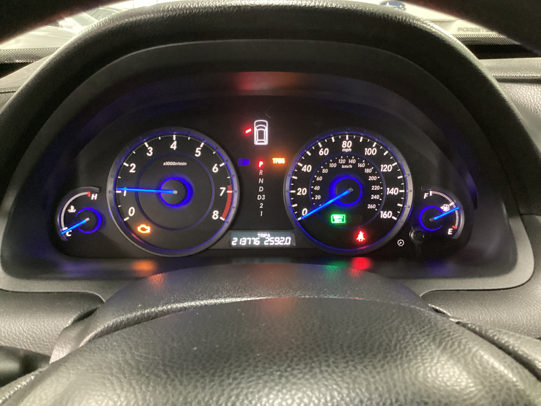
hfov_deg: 58.4
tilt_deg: -22.9
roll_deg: -1.5
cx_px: 270
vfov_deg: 45.4
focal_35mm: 31
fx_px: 484
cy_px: 203
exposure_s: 1/20
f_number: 2.4
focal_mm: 3.3
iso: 800
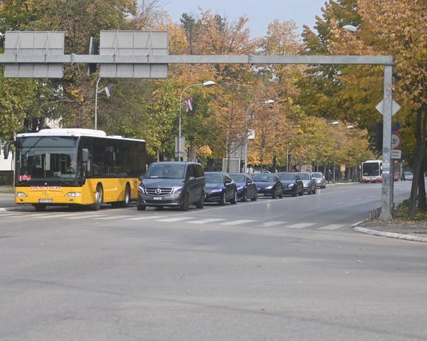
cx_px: 238
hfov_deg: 17.6
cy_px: 150
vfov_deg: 14.1
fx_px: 1377
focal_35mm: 109
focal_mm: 80
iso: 320
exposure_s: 1/4000
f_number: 2.8
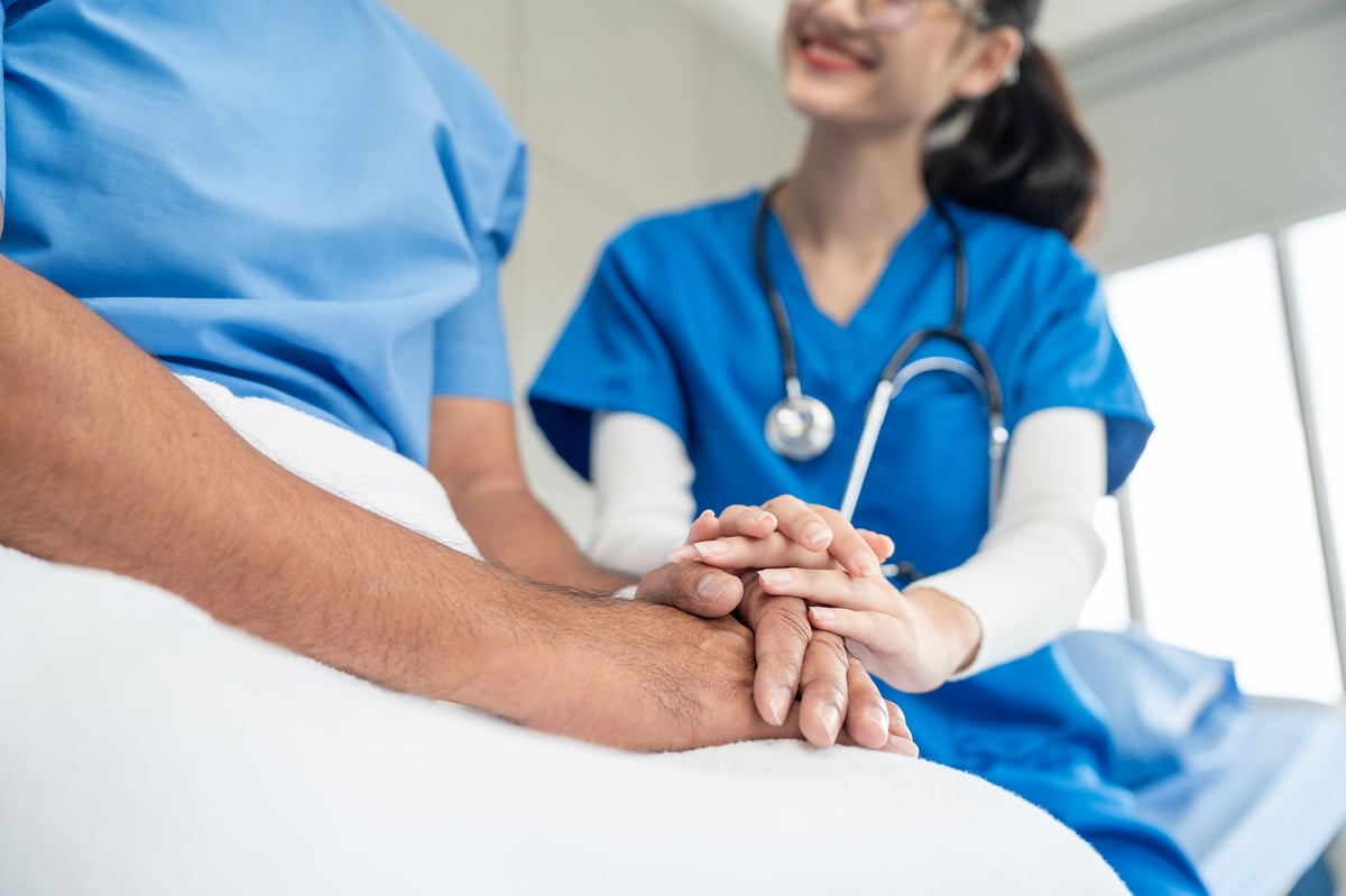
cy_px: 448
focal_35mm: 40
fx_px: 1495
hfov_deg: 48.5
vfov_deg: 33.4
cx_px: 673
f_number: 2.8
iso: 800
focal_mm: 40
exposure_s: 1/500
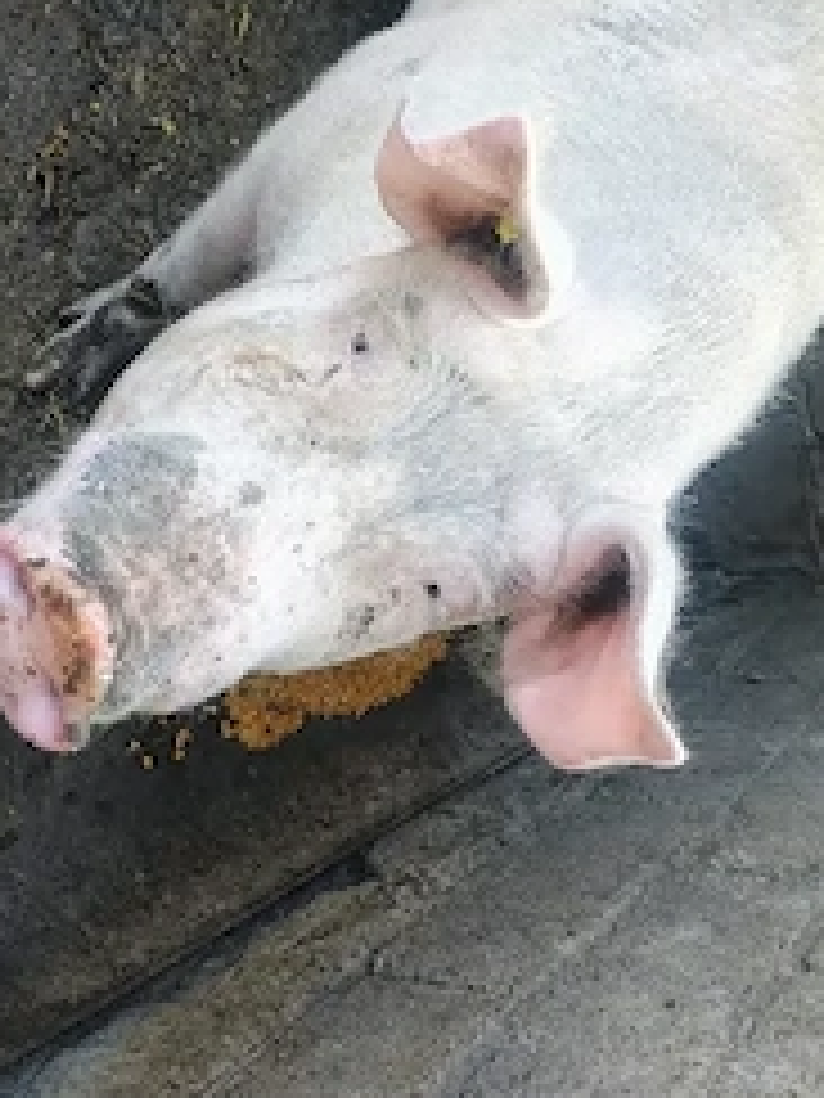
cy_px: 302
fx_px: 1301
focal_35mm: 41
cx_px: 261
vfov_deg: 44.5
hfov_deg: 34.7
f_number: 1.4
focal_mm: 5.89
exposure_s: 1/120
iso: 422
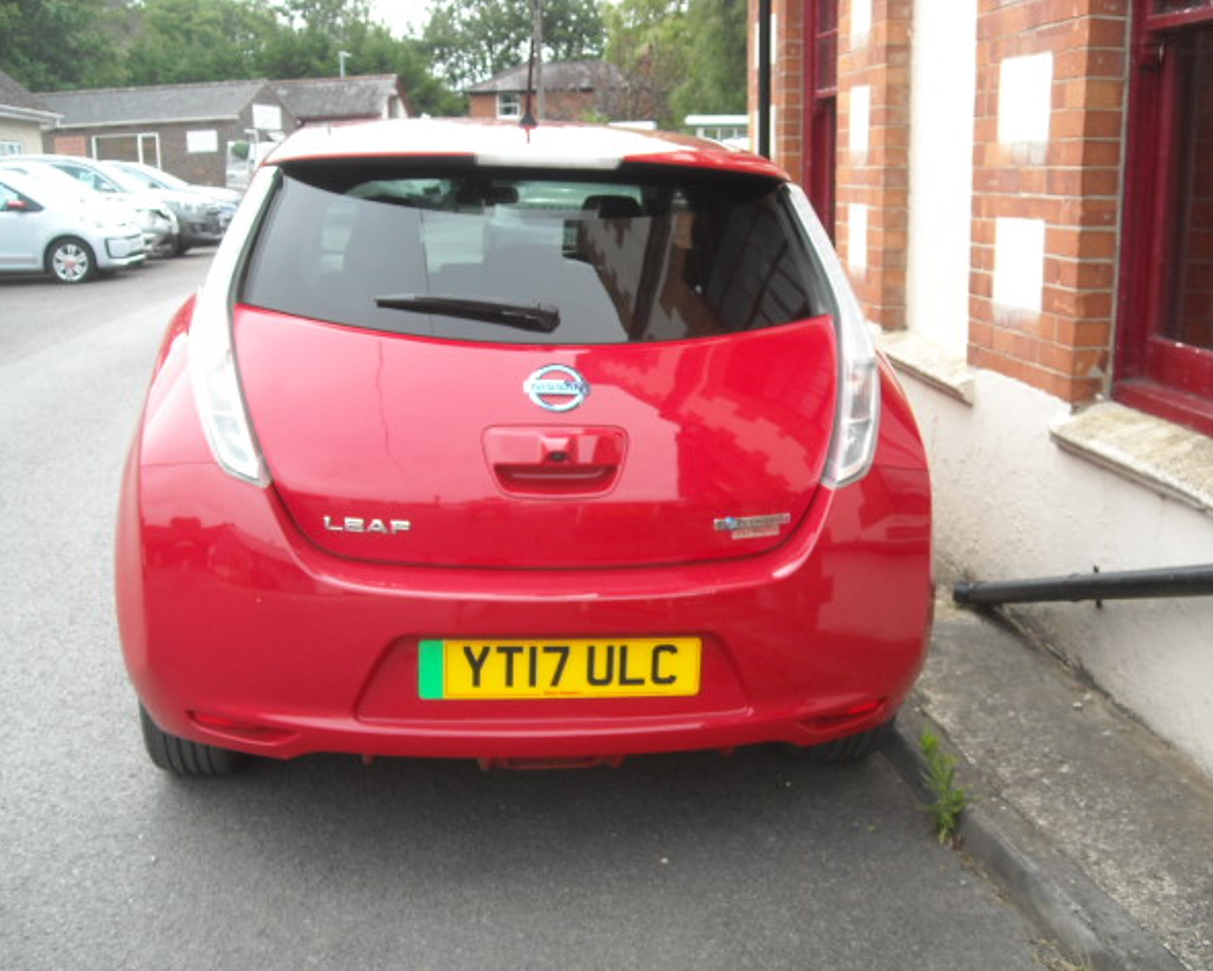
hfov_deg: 49.1
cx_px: 579
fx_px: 1329
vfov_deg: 40.1
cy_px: 491
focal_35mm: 37
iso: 87
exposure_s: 1/250
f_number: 2.8
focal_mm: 5.7
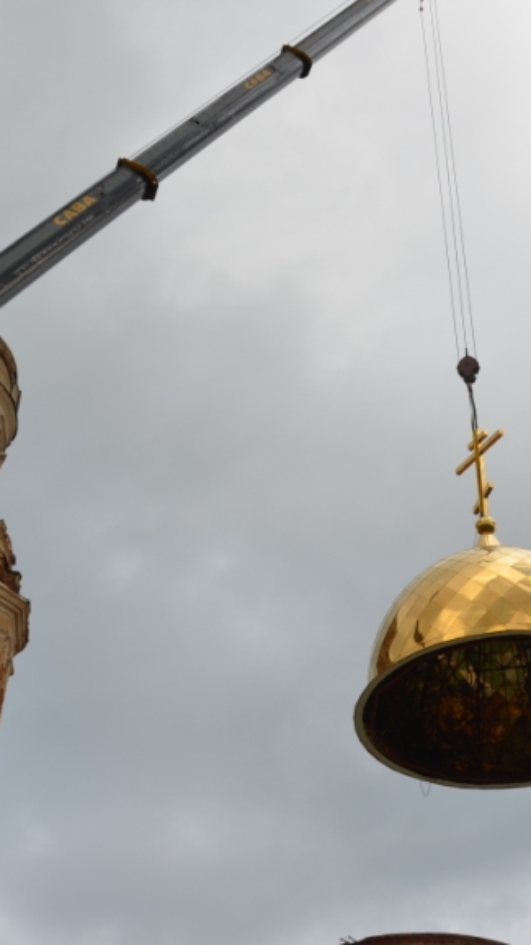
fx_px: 1252
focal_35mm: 50
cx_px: 384
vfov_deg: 41.3
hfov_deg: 23.7
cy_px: 463
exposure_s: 1/320
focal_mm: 18
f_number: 9
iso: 100
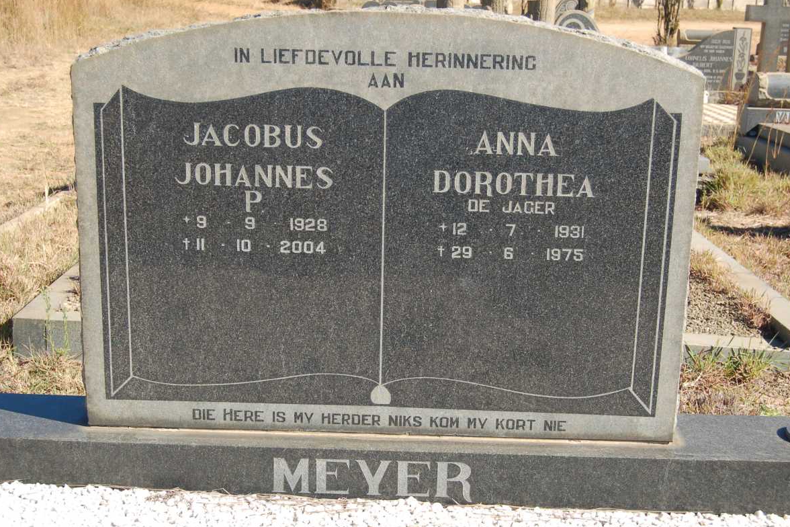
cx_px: 395
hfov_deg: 38.2
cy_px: 264
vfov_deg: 26.0
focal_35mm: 52
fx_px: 1141
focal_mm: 34
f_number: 6.3
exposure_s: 1/200
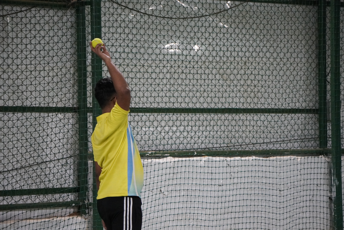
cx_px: 172
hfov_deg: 9.0
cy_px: 115
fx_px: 2180
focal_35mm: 228
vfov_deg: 6.0
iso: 6400
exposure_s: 1/125
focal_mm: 152
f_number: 5.6
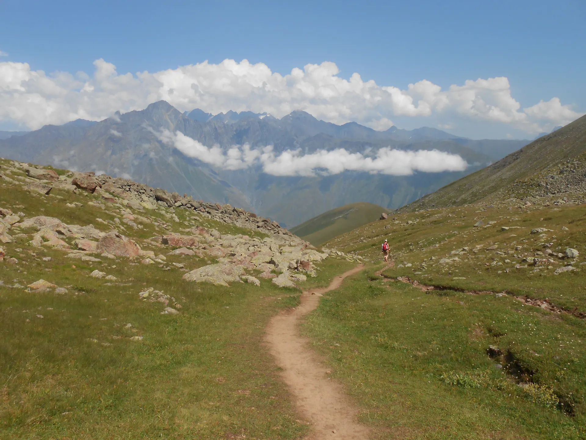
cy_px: 220
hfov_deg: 67.3
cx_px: 293
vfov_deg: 53.1
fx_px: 440
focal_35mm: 26
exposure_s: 1/1250
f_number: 3.5
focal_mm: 4.6
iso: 80
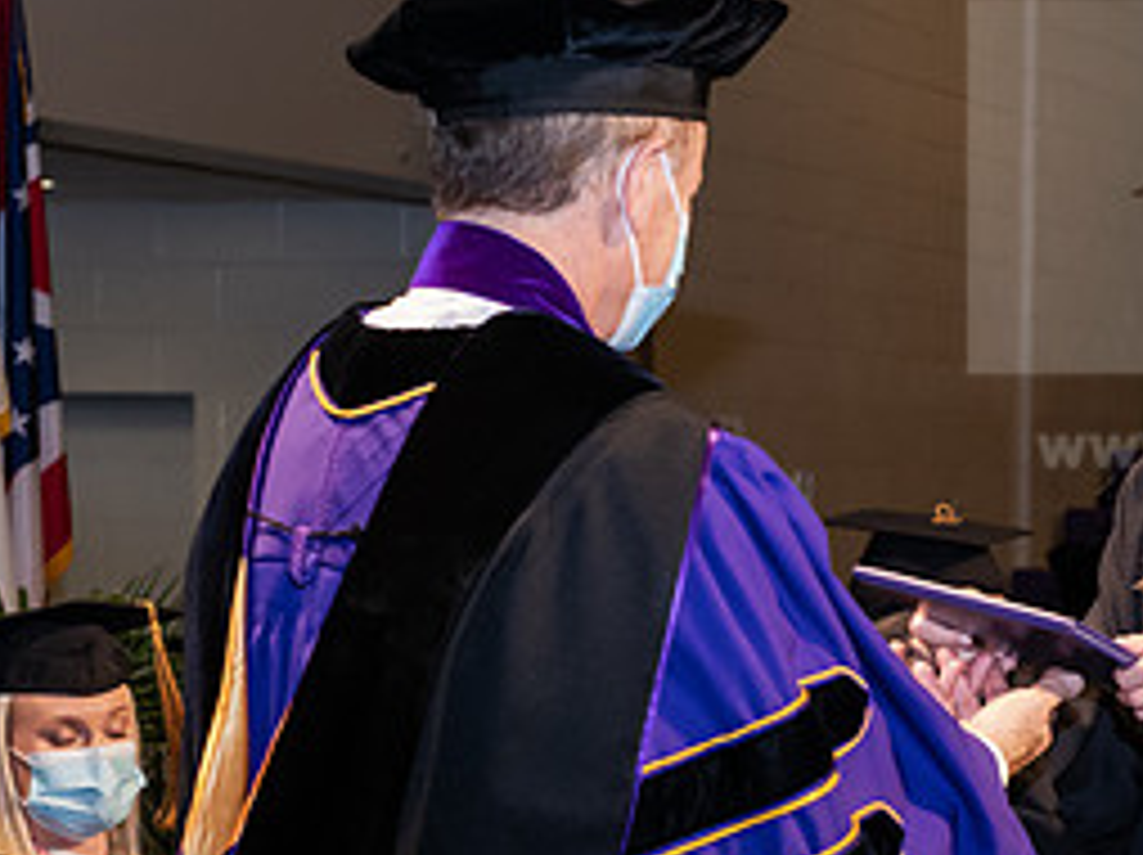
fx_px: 4783
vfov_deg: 10.2
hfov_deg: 13.6
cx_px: 832
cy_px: 542
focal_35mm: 145
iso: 1600
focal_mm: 66
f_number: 6.3
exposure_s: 1/200
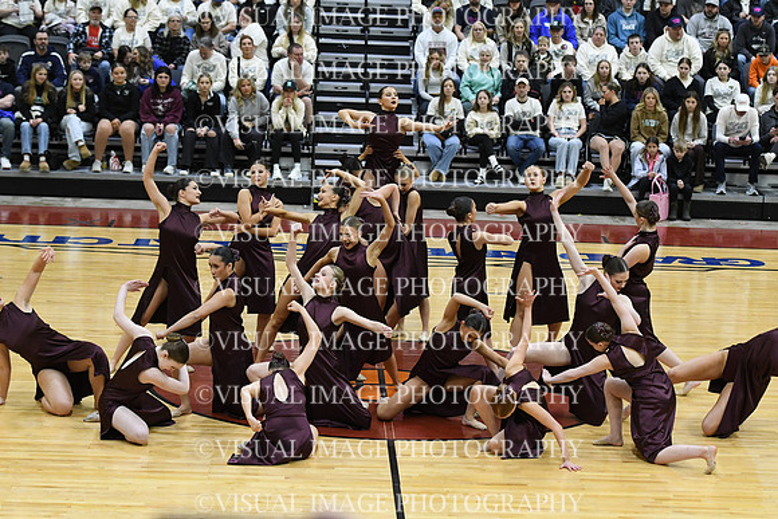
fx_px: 2270
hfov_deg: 19.5
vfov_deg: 13.0
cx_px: 389
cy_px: 260
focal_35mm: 105
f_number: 3.5
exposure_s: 1/400
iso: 4000
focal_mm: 70
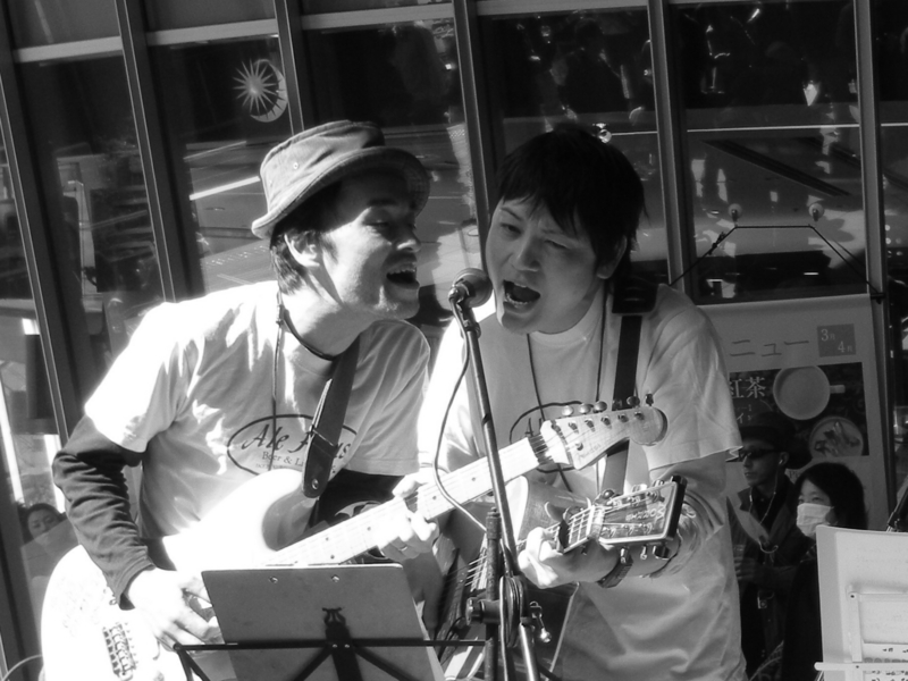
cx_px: 454
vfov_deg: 36.8
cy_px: 340
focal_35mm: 39
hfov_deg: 47.9
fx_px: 1023
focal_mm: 7.1
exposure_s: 1/271
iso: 160
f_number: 3.7
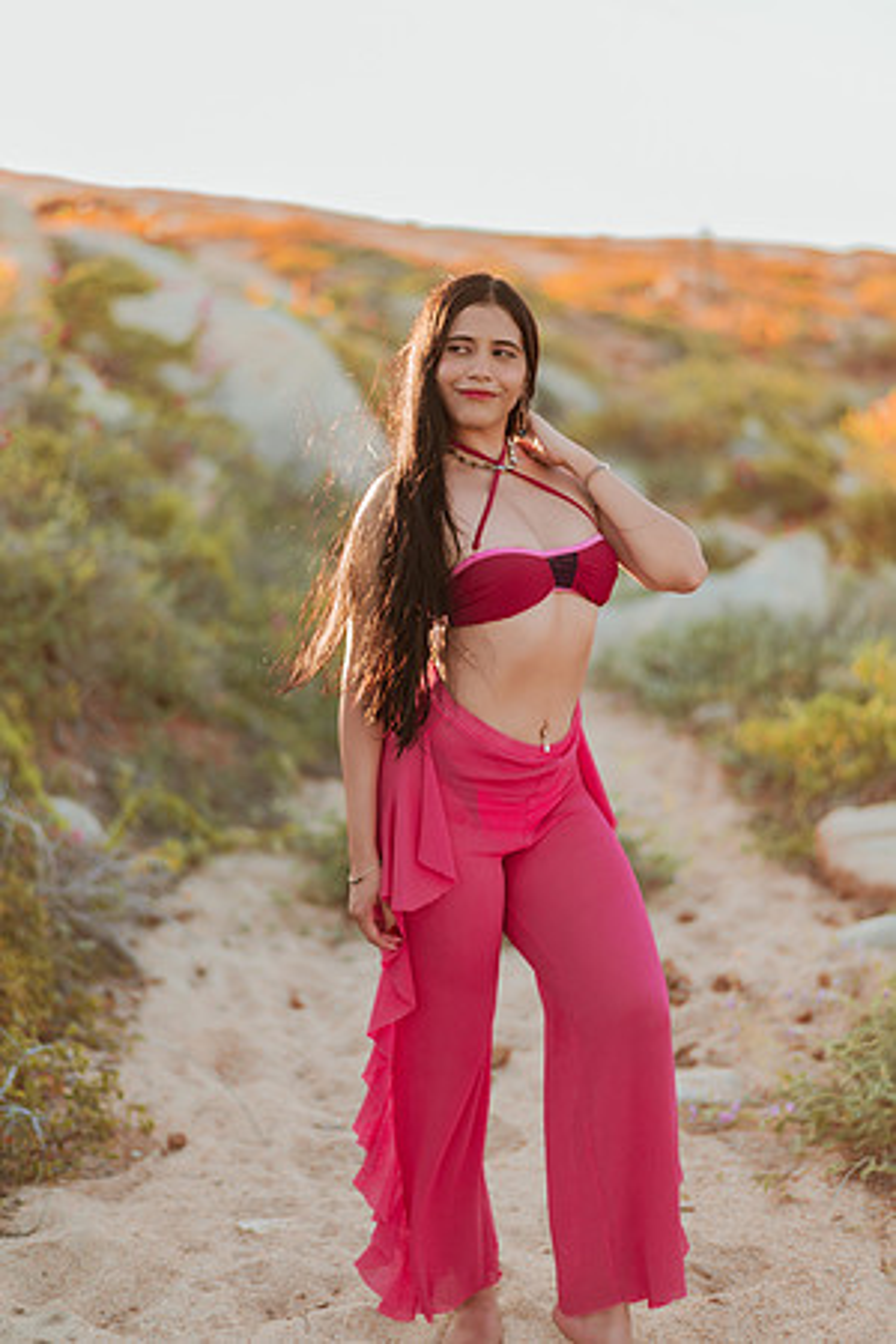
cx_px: 448
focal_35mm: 58
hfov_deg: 23.4
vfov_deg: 34.5
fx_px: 2165
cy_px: 672
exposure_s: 1/800
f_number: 1.4
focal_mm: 58
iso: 50
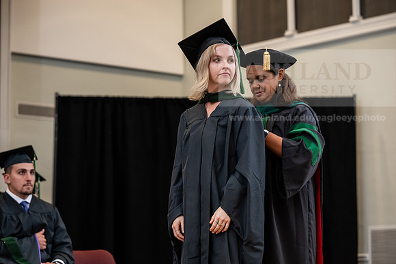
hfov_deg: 21.2
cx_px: 198
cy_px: 132
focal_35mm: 96
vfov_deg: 14.3
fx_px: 1056
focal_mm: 96
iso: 1600
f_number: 3.5
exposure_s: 1/200
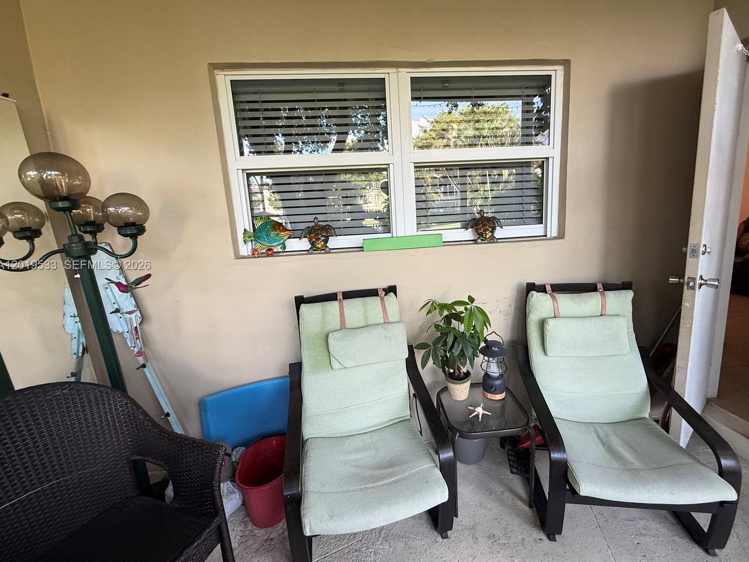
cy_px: 266
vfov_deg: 81.7
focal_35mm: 15
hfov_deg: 98.1
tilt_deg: -8.4
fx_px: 325
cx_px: 396
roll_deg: +3.3
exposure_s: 1/99
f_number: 2.2
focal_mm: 2.22
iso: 160
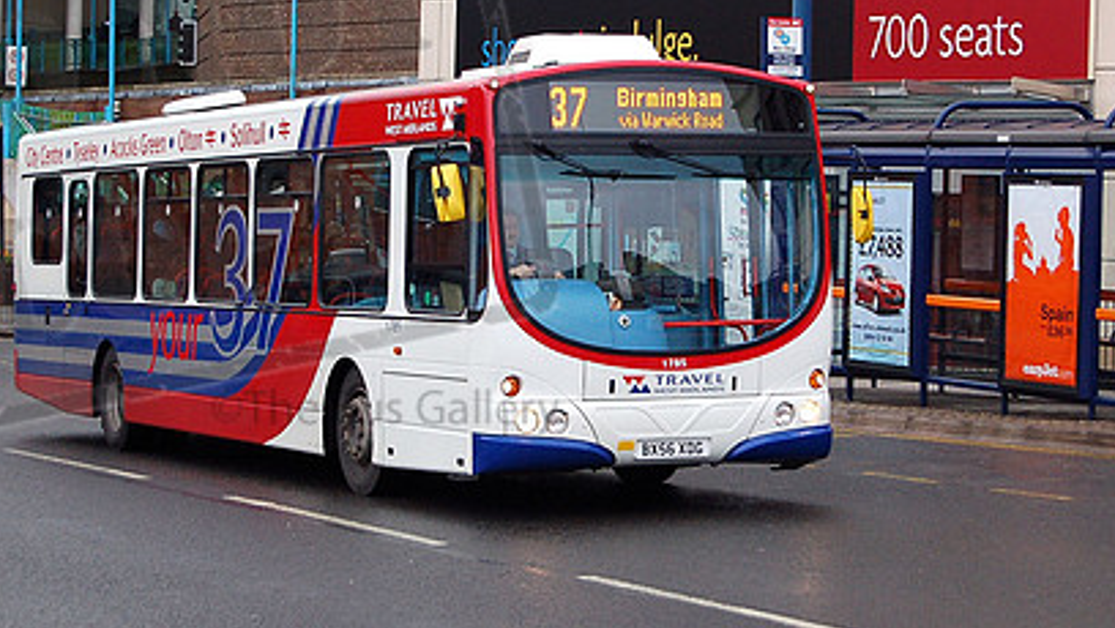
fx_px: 3165
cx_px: 530
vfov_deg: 11.3
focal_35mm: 107
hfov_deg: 20.0
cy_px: 236
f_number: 5.6
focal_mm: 48
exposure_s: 1/500
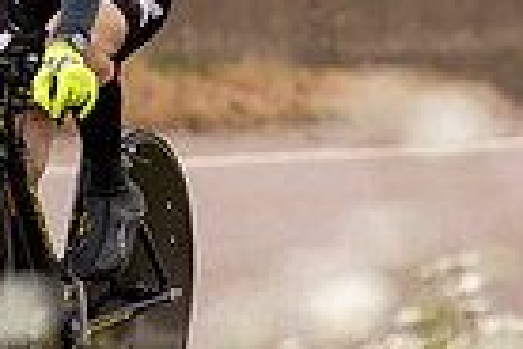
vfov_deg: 1.9
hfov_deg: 2.8
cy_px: -63
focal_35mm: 733
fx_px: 10648
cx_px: -11
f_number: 3.5
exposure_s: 1/1000
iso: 320
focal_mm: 175
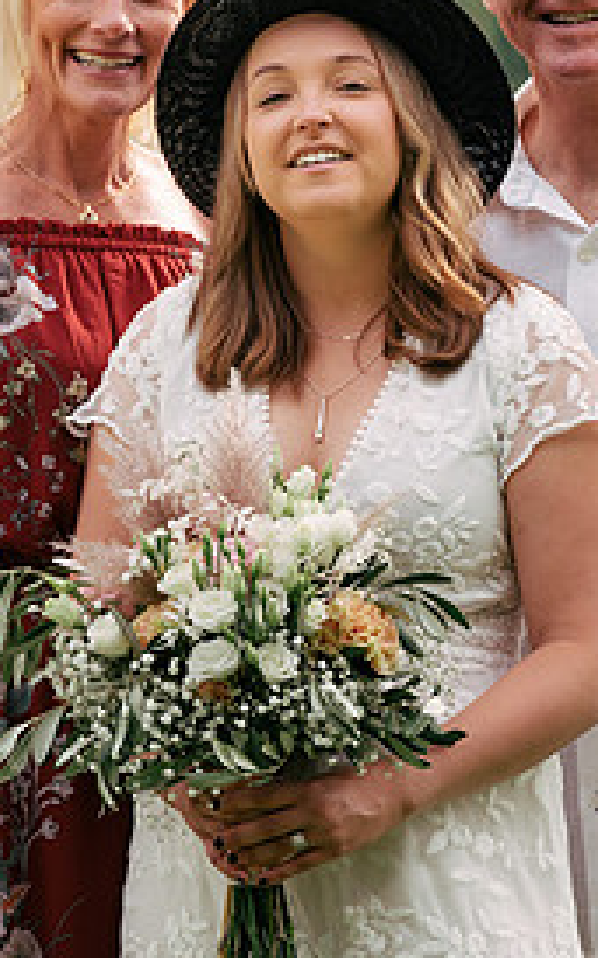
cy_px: 406
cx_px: 181
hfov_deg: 3.4
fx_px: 9971
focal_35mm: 382
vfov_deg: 5.5
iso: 500
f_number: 8
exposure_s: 1/250
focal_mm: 160
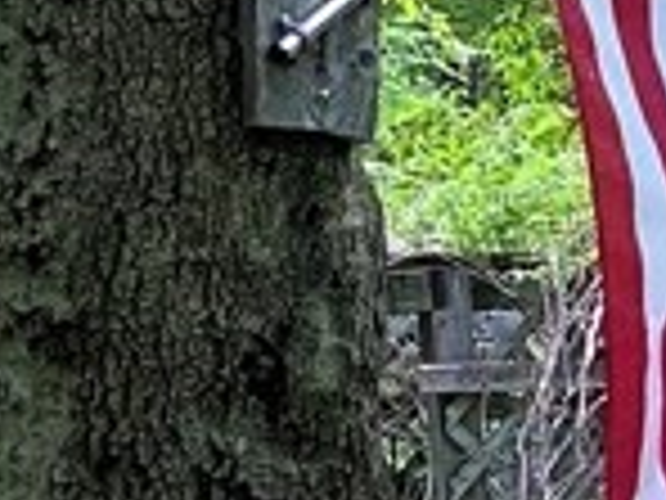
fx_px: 6946
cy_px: 509
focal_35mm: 361
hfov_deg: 5.2
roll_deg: -1.2
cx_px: 2115
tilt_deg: +1.5
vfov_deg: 4.1
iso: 160
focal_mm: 6
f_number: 2
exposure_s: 1/98
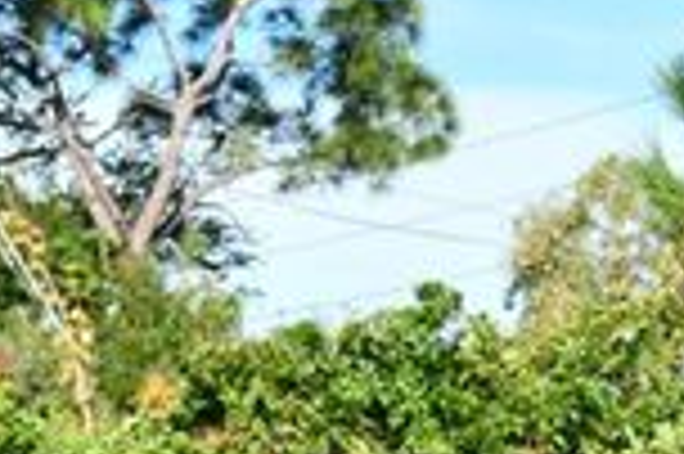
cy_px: 751
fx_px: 5770
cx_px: 1431
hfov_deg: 6.6
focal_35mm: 304
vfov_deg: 4.5
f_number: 8
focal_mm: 36
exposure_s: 1/250
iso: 180
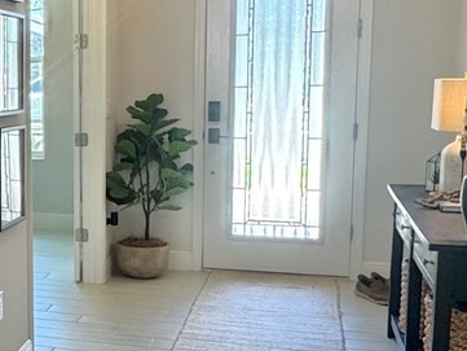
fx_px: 837
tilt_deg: -8.1
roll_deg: +2.0
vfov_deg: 23.7
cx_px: -84
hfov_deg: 27.6
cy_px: 190
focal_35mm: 62
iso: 160
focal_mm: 2.22
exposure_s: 1/120
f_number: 2.2
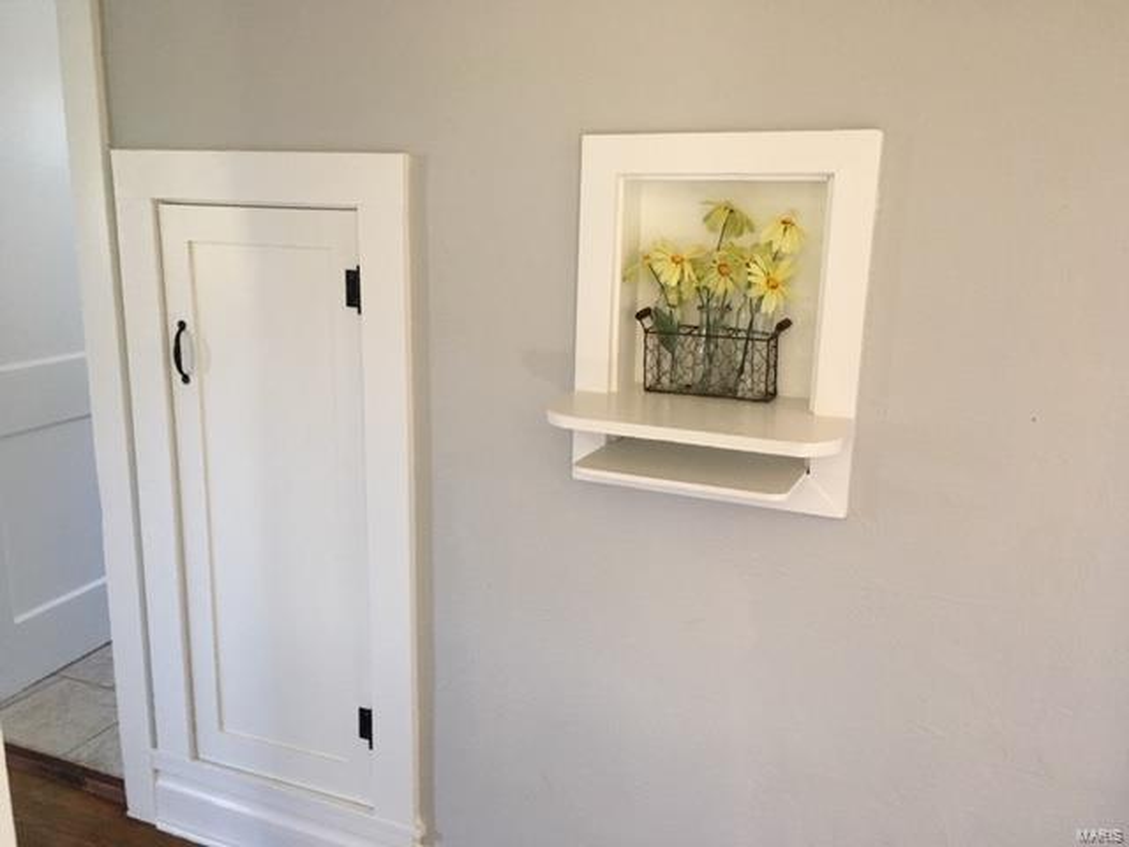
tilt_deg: -13.5
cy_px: 424
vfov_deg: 48.2
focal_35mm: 29
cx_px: 564
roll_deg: -1.4
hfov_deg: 61.7
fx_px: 946
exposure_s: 1/30
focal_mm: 4.15
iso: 125
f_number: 2.2
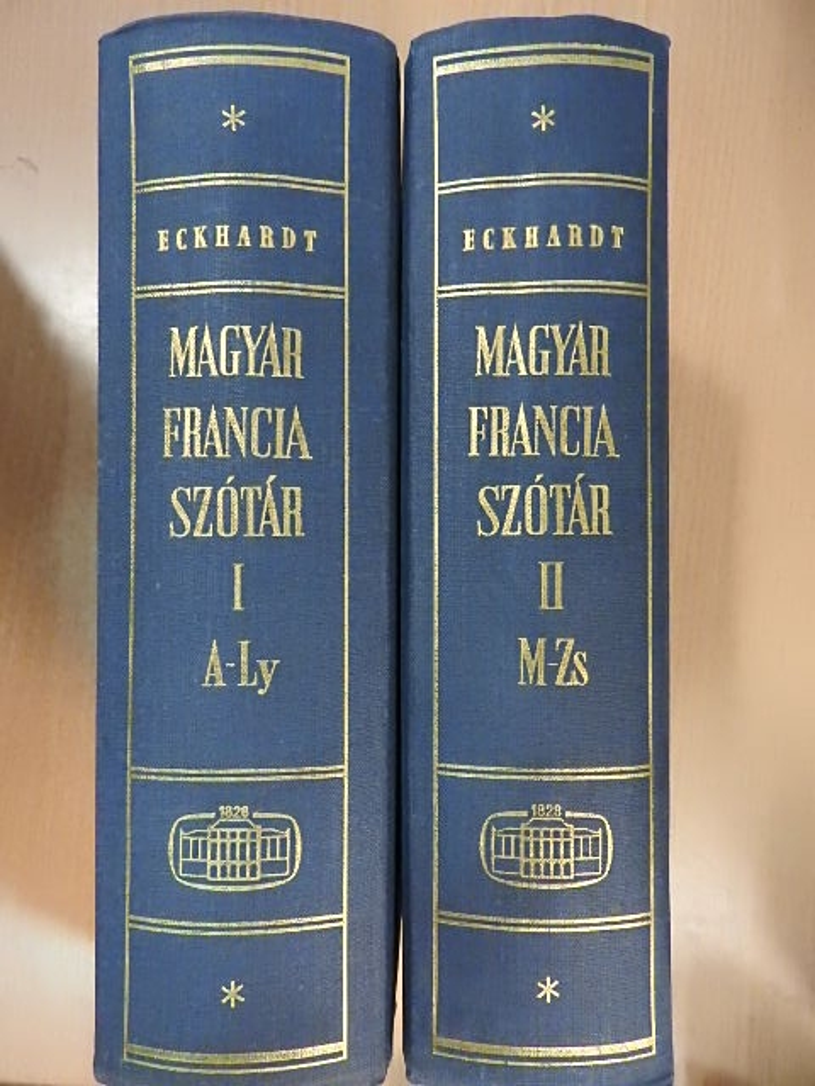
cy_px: 543
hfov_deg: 56.8
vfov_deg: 71.6
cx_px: 408
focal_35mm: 24
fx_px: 753
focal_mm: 4.3
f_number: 3.3
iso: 1600
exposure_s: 1/80
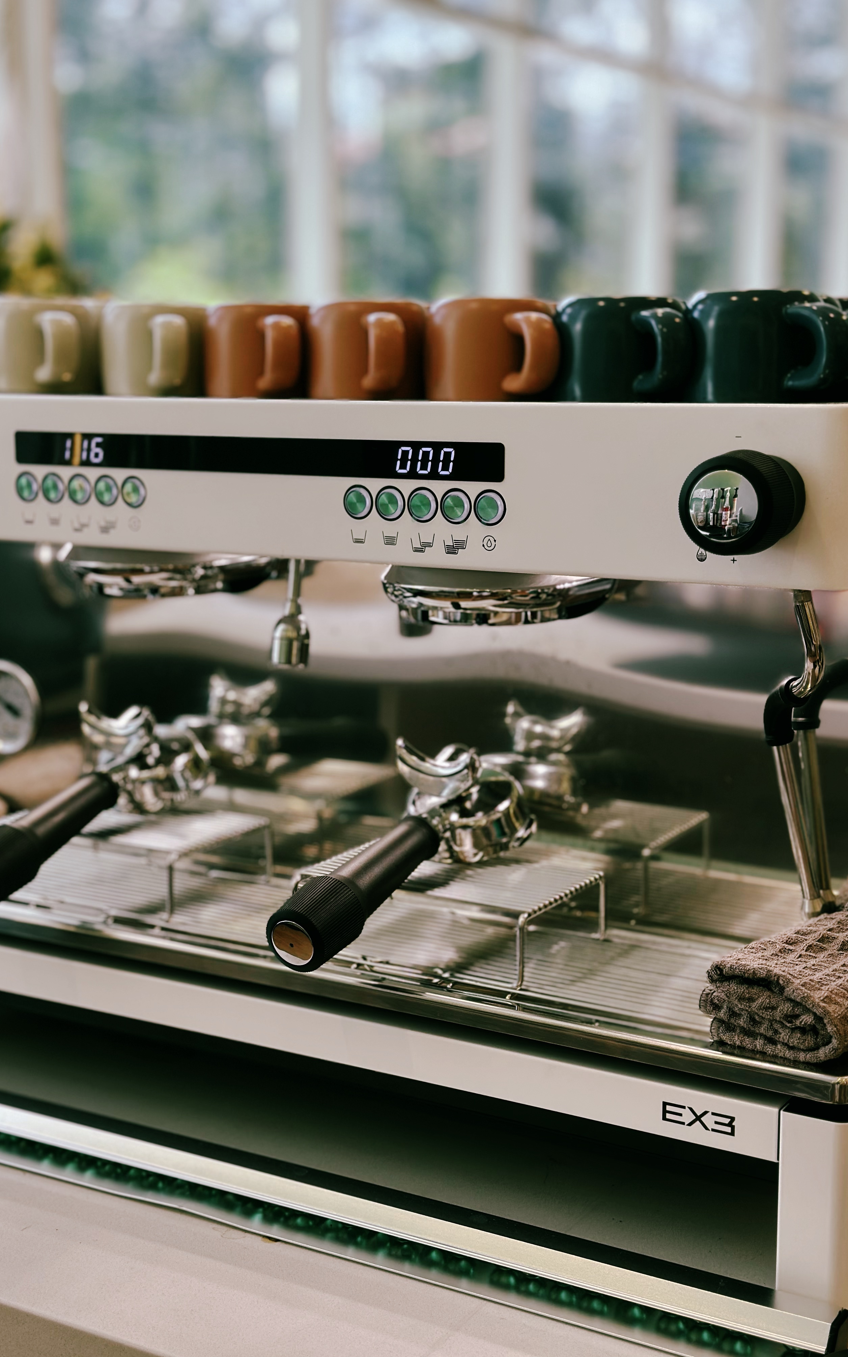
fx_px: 1886
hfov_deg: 25.3
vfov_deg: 39.6
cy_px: 679
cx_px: 365
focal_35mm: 51
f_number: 1.78
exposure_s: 1/121
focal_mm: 6.86
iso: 64
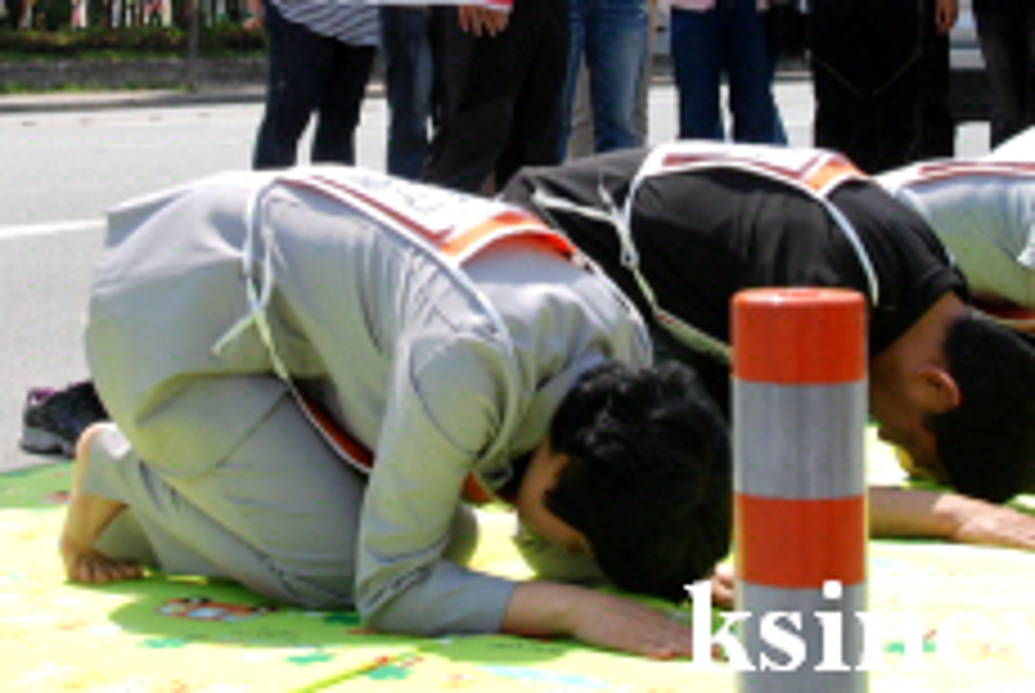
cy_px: 29
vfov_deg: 15.3
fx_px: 2536
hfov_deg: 23.1
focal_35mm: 88
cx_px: 504
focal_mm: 27
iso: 400
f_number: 10
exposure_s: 1/400
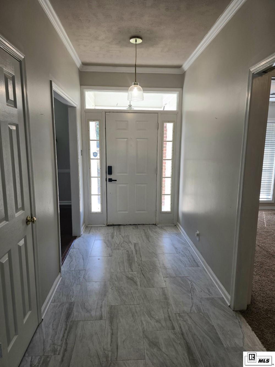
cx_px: 138
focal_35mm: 23
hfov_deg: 58.9
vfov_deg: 73.9
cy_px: 184
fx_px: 244
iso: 20
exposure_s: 1/60.2
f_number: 1.7
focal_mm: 6.3
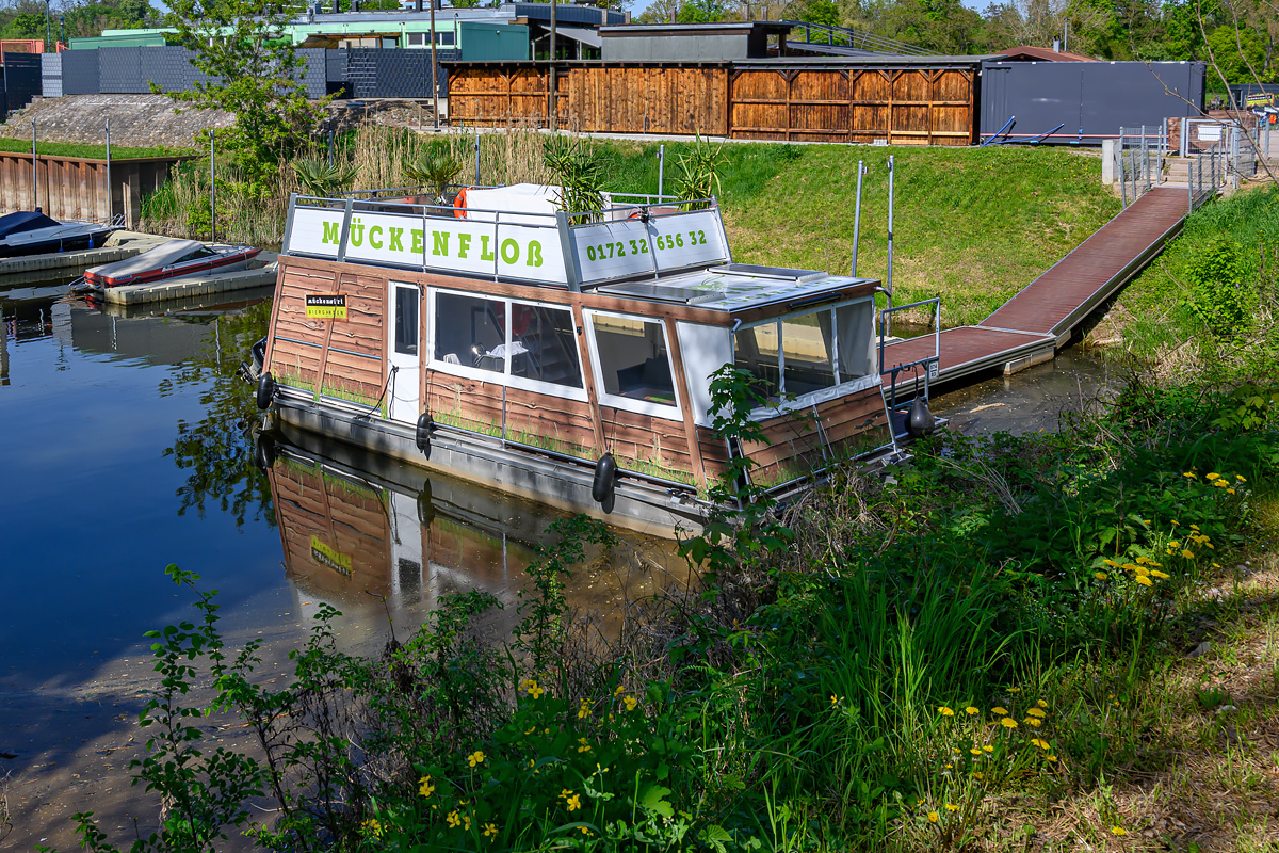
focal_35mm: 31
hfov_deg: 60.7
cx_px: 640
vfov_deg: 42.6
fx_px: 1092
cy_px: 426
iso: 200
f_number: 8
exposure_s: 1/640
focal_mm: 20.5
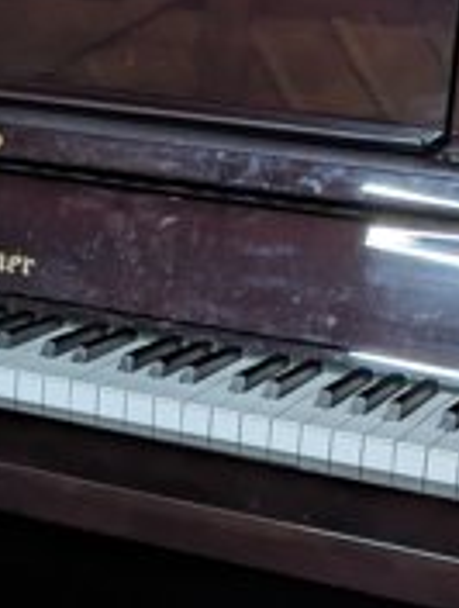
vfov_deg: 19.0
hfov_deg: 14.5
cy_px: 480
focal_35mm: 102
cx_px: 78
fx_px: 1795
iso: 189
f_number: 1.89
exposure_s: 1/25
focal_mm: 5.43
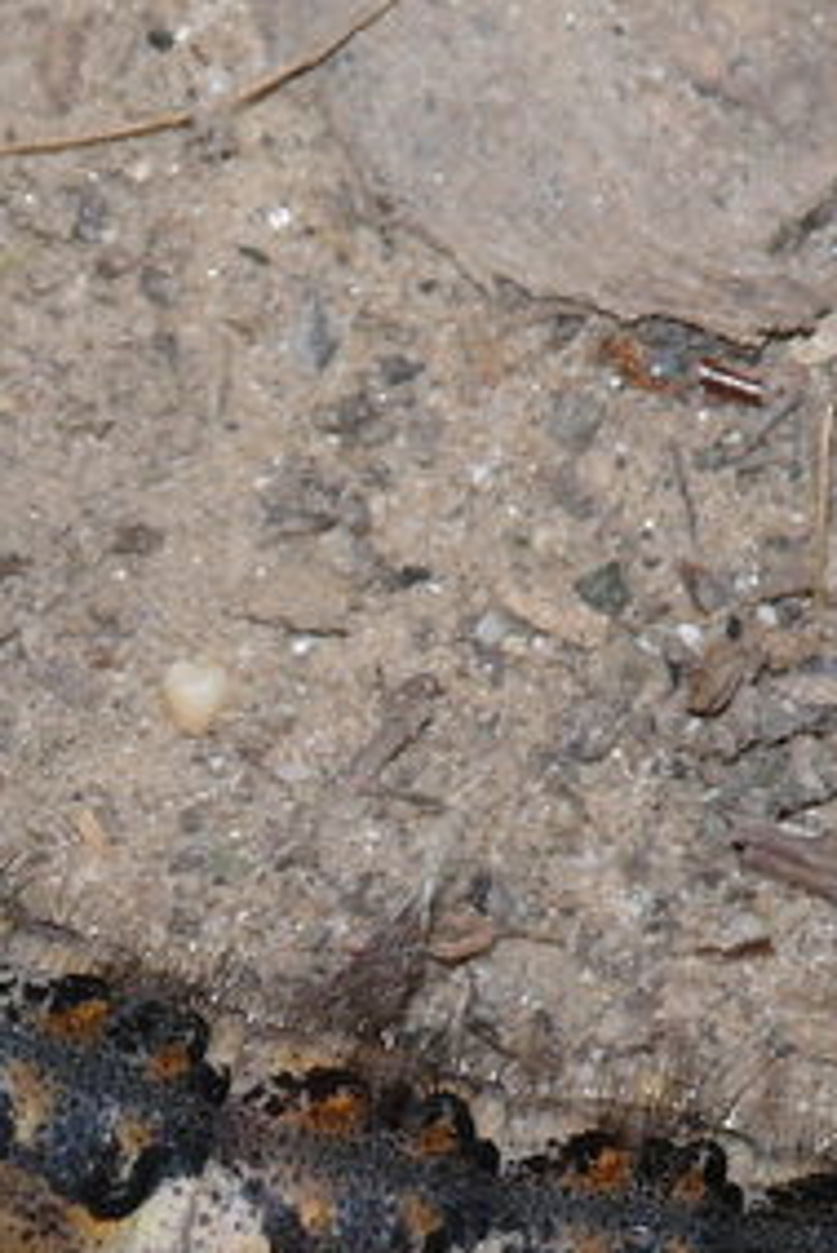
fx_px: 21490
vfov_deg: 3.3
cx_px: -454
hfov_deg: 2.2
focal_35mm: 617
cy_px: 1023
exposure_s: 1/500
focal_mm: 41.6
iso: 100
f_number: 11
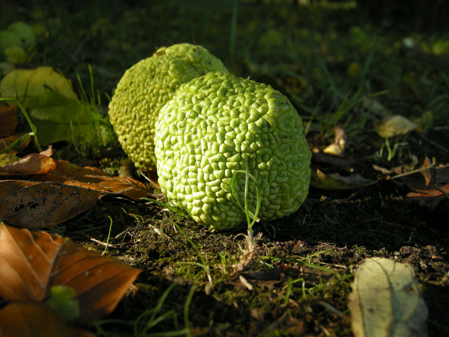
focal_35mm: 47
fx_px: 610
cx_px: 224
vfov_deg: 30.9
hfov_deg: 40.4
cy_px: 168
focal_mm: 10.1
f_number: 3.4
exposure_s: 1/102
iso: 64
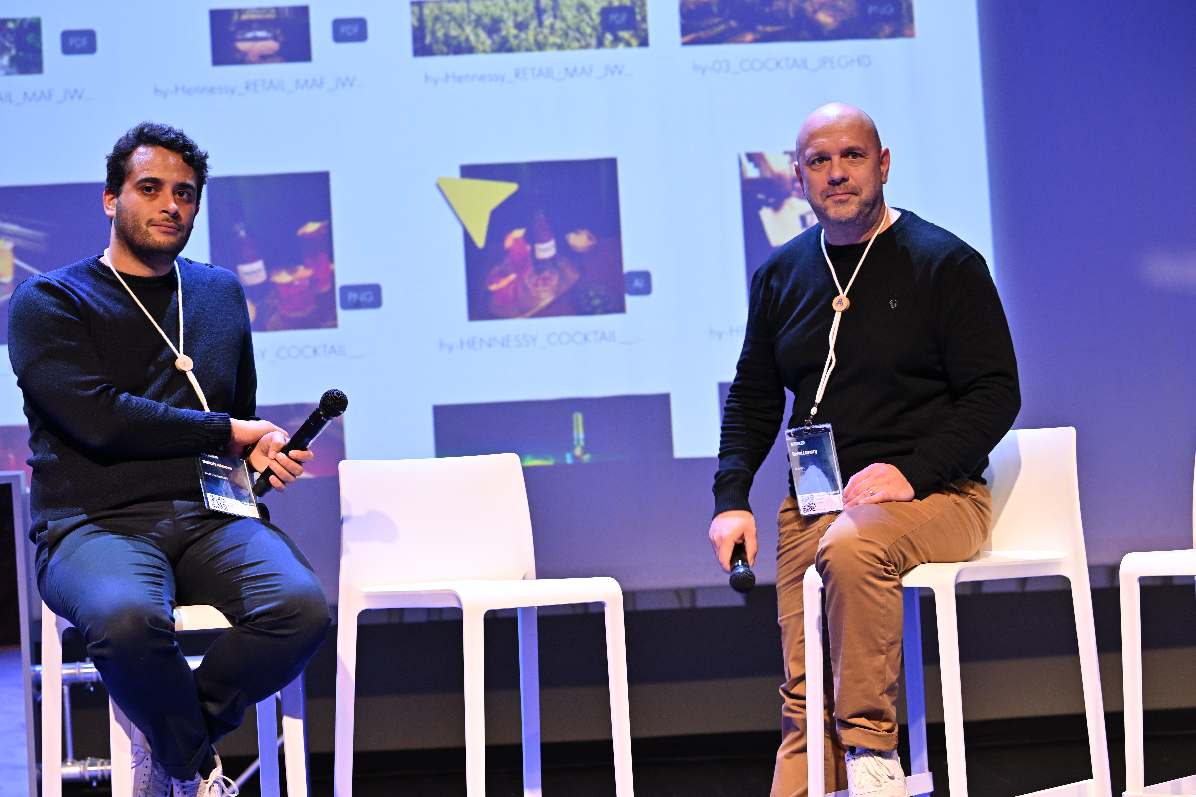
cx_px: 598
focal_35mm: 98
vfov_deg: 14.0
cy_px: 398
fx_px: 3256
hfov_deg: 20.8
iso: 1600
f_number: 4.5
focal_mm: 98
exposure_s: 1/125
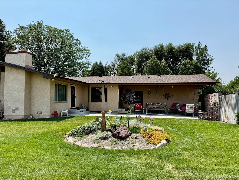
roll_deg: -0.3
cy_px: 90
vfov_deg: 56.8
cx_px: 120
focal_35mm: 24
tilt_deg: +3.4
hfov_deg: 71.6
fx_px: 166
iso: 80
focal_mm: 6.76
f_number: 1.78
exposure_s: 1/6173
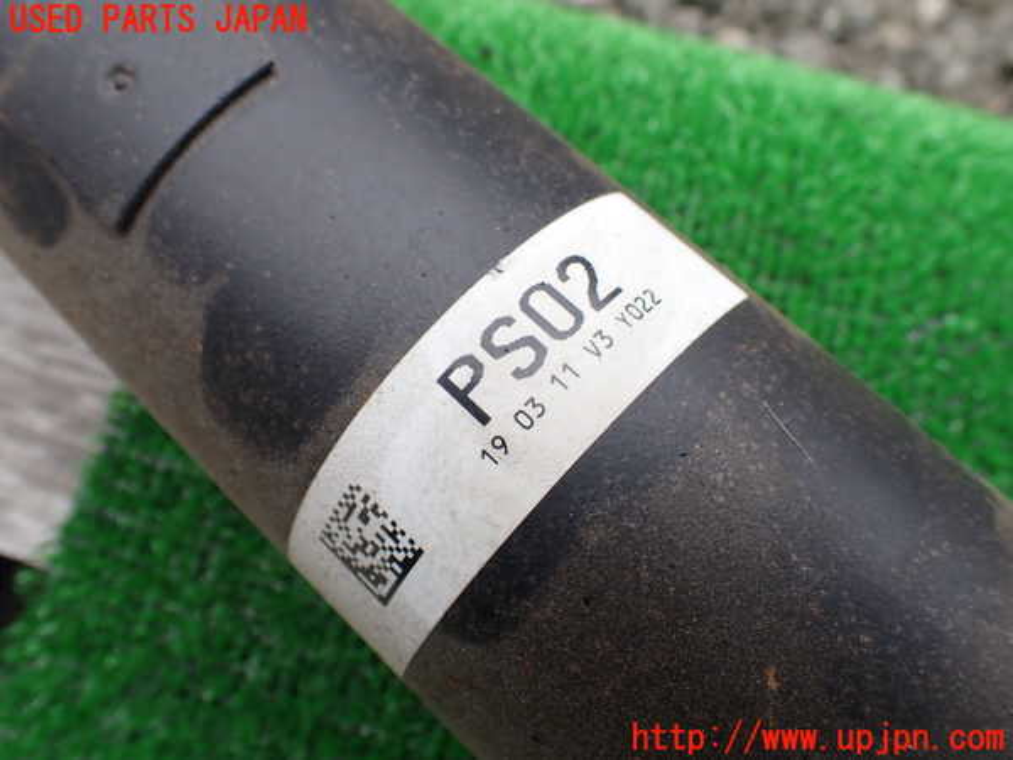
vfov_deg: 46.8
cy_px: 380
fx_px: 878
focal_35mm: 30
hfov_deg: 60.0
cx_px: 506
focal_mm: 5.4
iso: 100
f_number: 3.2
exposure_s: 1/160
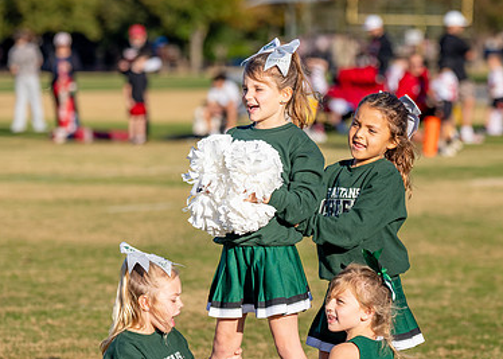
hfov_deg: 9.5
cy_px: 227
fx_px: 3014
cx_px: 287
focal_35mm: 211
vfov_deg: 6.8
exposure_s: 1/4000
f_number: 2.8
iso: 250
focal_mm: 109
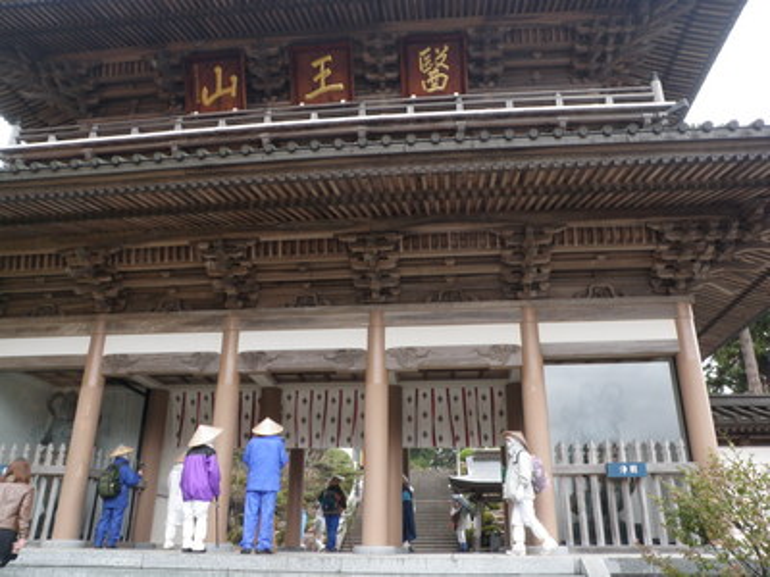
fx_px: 623
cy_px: 288
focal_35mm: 28
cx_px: 385
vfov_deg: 49.7
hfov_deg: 63.4
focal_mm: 5
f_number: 3.5
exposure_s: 1/30
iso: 100
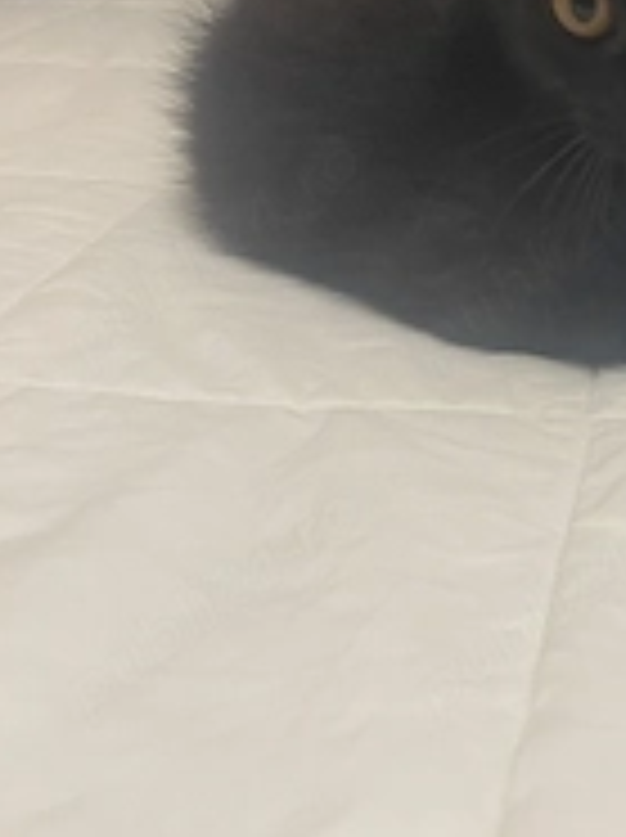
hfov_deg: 24.6
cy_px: 306
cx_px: 653
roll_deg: +2.4
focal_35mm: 56
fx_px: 1353
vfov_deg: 34.2
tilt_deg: -21.5
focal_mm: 4.2
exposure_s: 1/60
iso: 200
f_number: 1.6
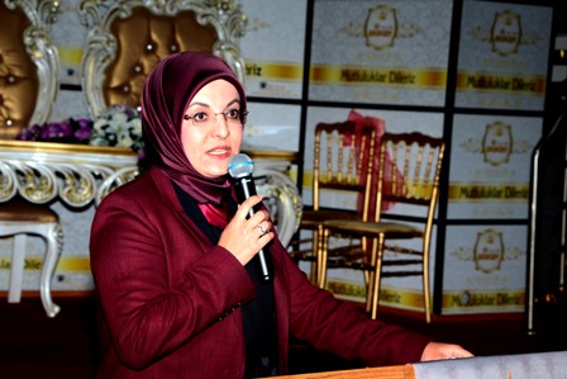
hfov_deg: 15.2
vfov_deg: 10.2
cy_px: 190
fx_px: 2127
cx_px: 284
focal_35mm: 135
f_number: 11
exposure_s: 1/60
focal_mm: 135
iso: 250
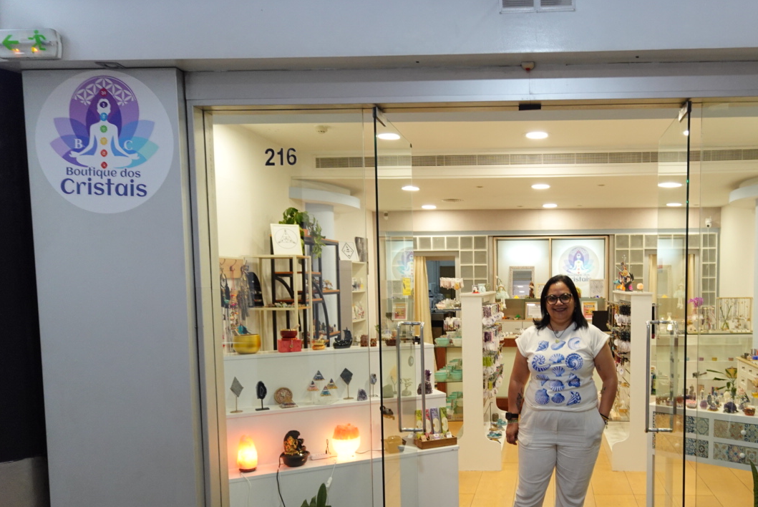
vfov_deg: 44.5
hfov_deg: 61.6
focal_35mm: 29
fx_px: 611
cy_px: 332
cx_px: 523
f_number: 2.2
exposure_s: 1/80
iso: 320
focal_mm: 7.25
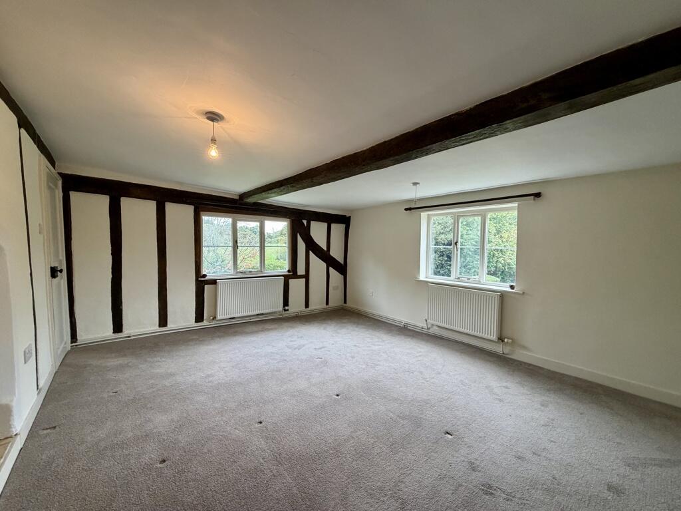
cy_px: 256
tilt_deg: -3.1
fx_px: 275
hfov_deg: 102.1
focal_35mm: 14
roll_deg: -0.7
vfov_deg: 85.7
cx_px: 340
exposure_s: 1/100
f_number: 2.2
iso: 320
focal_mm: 2.22
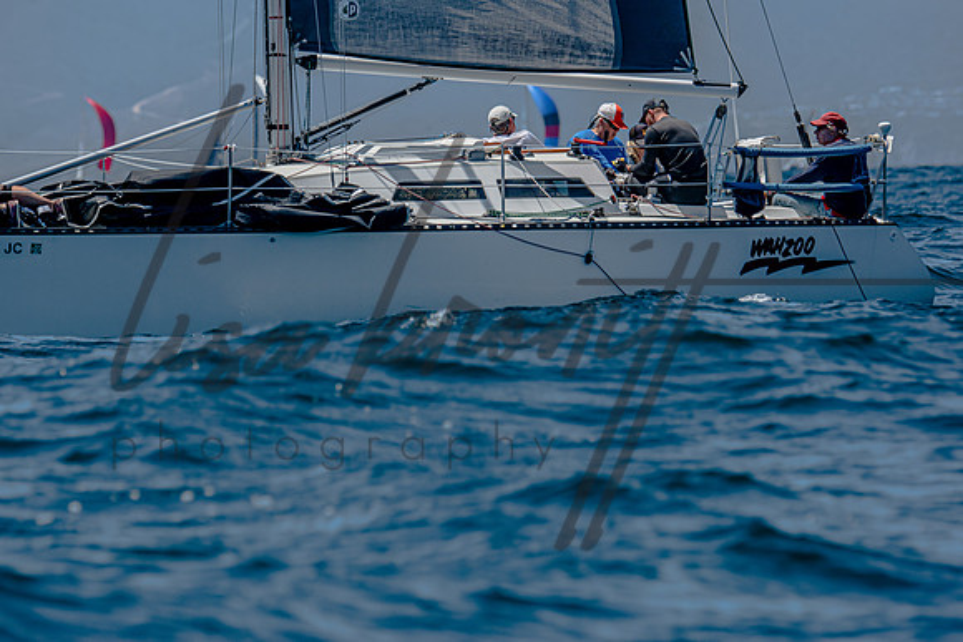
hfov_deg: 4.9
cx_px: 482
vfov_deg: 3.3
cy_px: 321
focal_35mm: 420
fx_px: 11237
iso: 200
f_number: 5.6
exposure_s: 1/2000
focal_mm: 280
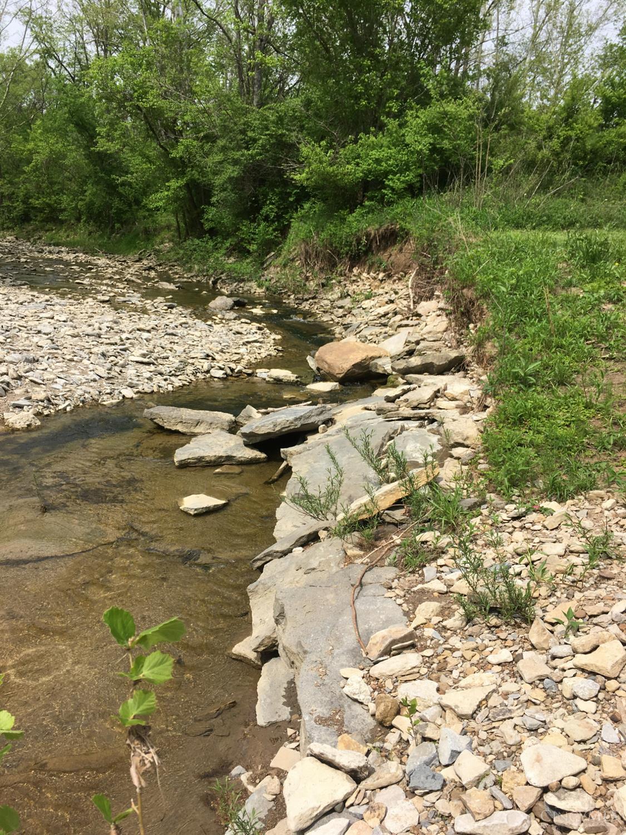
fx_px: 699
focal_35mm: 29
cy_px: 418
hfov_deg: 48.2
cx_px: 313
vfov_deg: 61.7
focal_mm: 4.15
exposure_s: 1/1672
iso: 25
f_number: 2.2
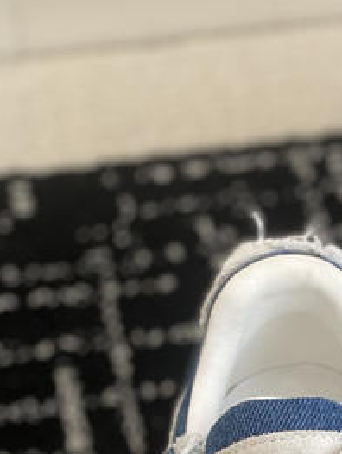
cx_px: 522
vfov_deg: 11.1
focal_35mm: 171
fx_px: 2247
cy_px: 680
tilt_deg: -51.8
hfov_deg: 8.5
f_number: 2
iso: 20
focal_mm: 6
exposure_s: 1/122
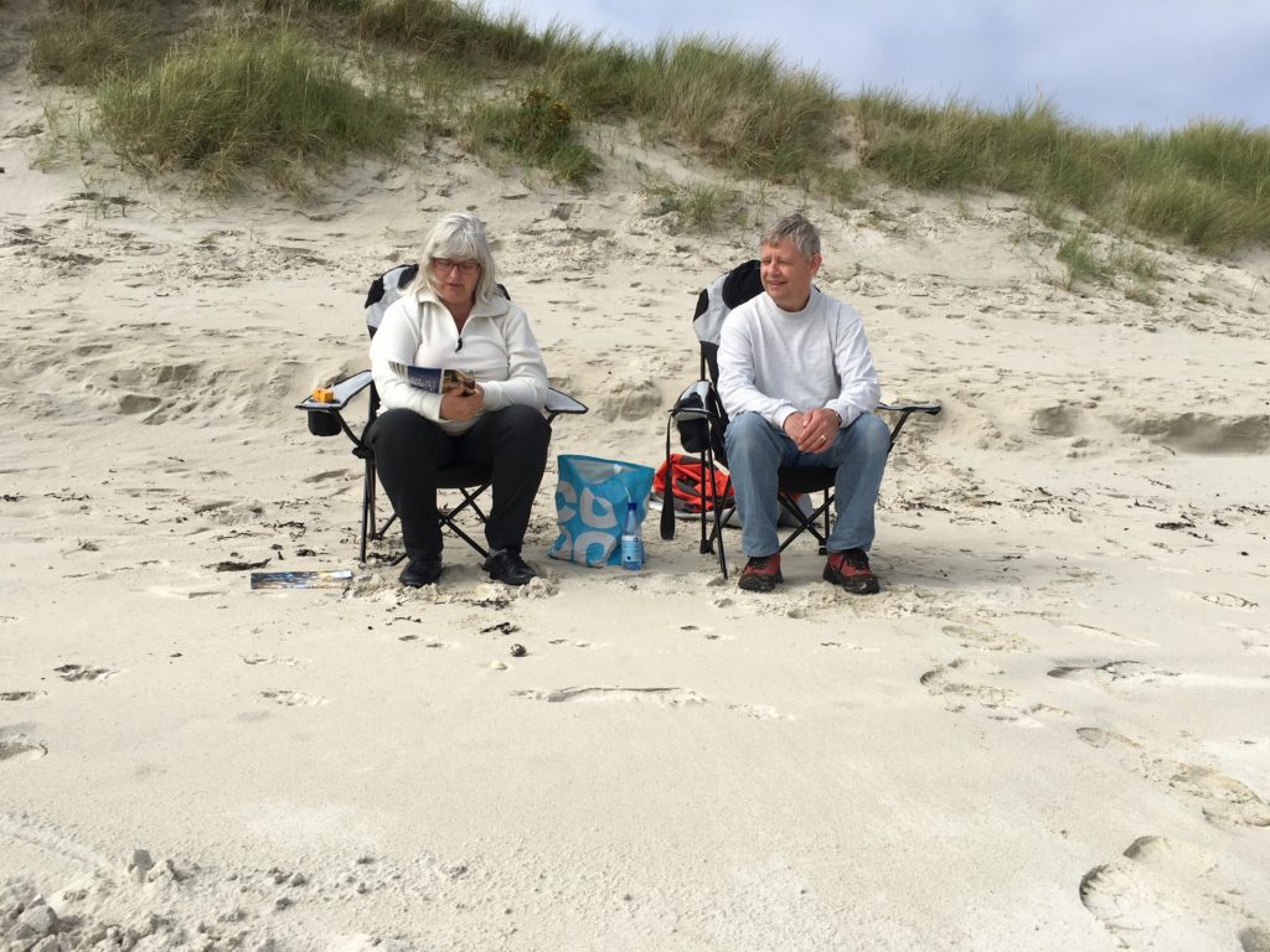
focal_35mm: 29
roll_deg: -1.8
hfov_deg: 61.7
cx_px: 635
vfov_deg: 48.2
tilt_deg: -1.4
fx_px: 1064
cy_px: 476
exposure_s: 1/1972
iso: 25
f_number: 2.2
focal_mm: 4.15
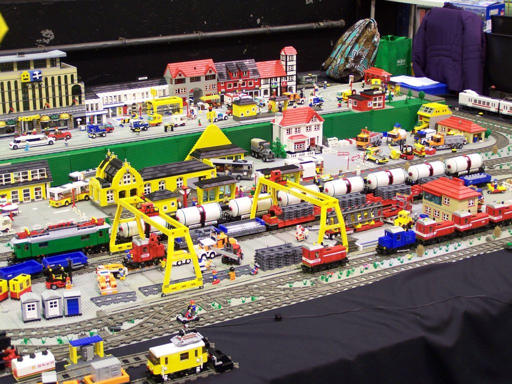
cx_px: 256
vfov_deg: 24.8
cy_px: 192
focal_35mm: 59
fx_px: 873
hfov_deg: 32.7
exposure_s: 1/3
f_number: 3.1
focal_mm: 9.8
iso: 80
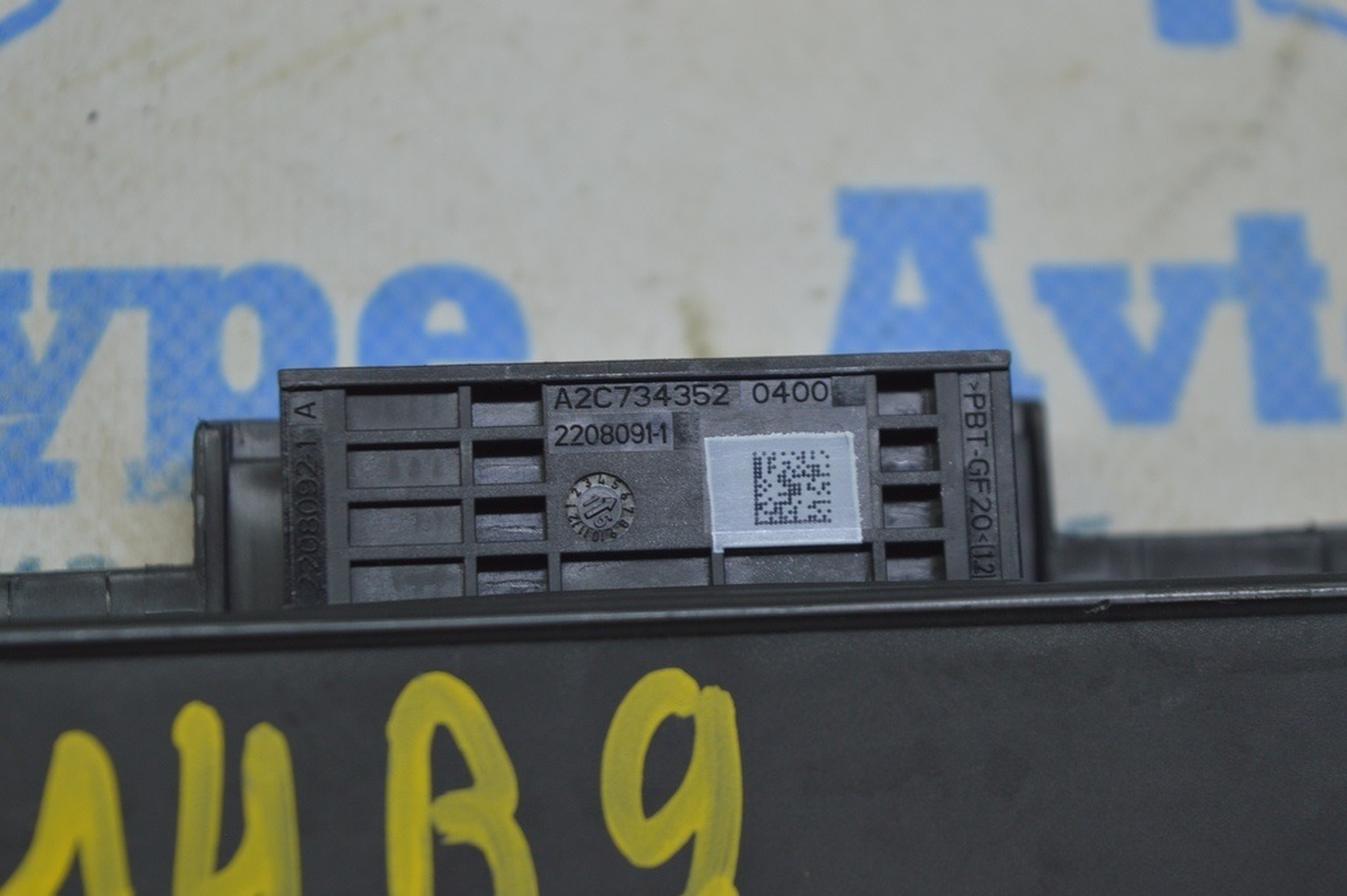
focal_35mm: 82
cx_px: 674
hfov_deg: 24.6
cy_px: 448
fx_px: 3084
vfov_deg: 16.5
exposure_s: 1/40
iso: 400
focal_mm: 55
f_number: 5.6
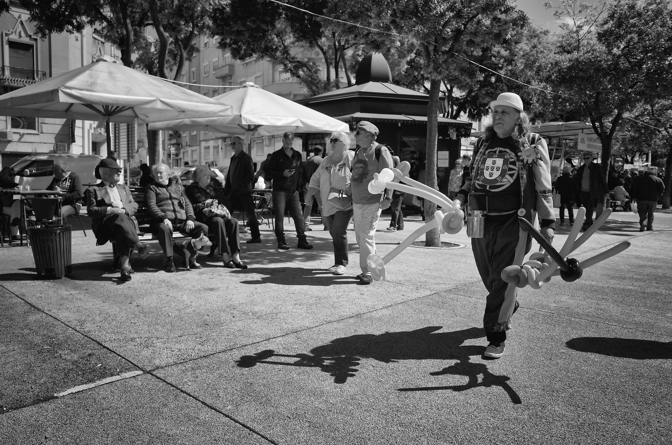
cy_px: 222
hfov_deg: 65.6
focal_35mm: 28
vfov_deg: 46.2
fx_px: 522
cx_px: 336
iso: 200
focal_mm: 18.3
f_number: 4
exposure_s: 1/640
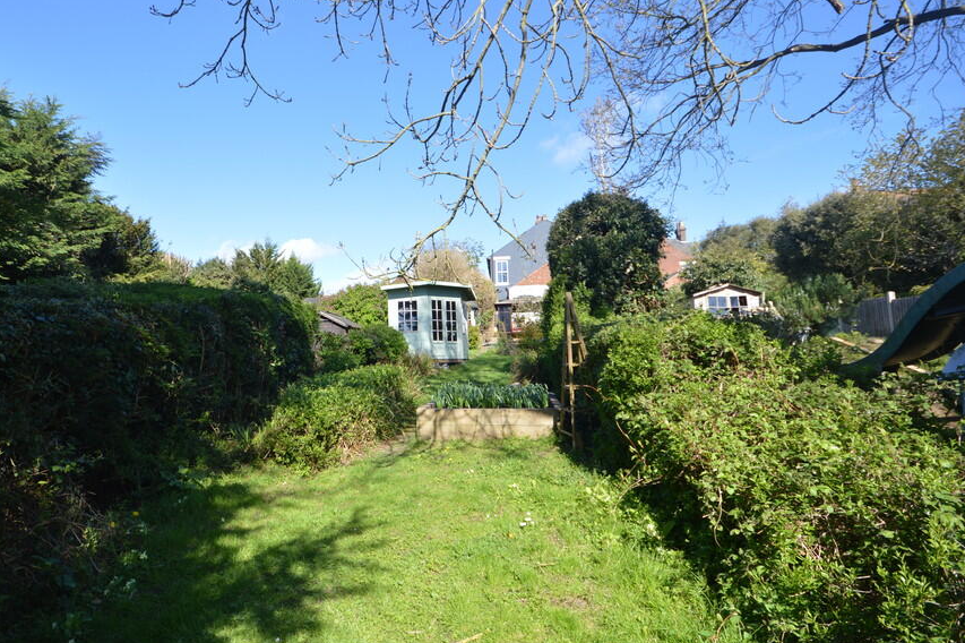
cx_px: 395
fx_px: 482
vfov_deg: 67.1
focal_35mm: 18
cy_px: 281
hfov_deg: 89.1
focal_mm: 10
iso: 100
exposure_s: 1/160
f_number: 6.3
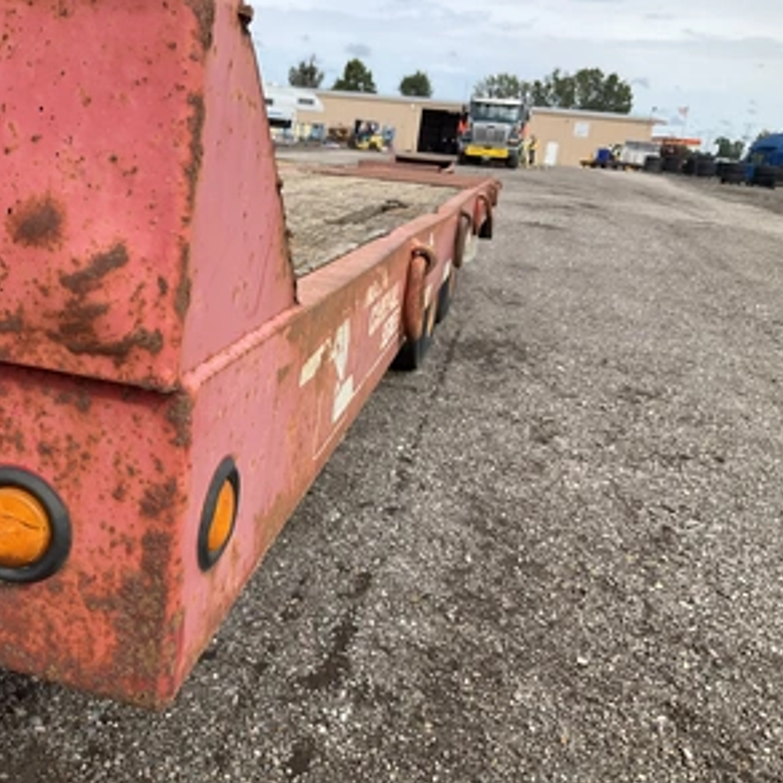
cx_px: 262
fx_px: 896
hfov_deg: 46.5
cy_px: 390
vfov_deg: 47.2
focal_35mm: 35
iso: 25
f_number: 1.8
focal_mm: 3
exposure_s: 1/978
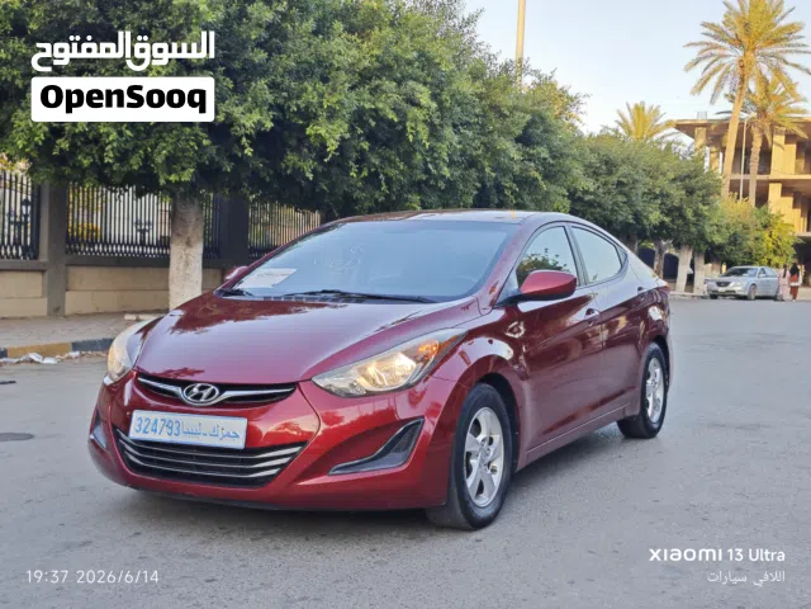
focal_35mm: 46
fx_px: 1078
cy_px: 304
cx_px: 406
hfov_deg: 41.2
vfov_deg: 31.5
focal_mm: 8.7
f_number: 1.9
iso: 50
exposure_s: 1/238
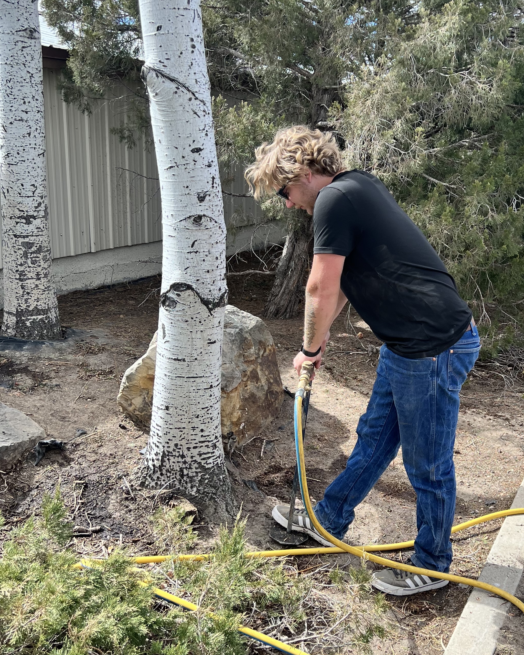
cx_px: 353
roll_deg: -3.2
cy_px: 320
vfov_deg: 45.8
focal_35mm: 40
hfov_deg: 36.9
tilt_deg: -14.0
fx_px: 775
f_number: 1.5
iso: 50
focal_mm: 5.7
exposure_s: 1/1068
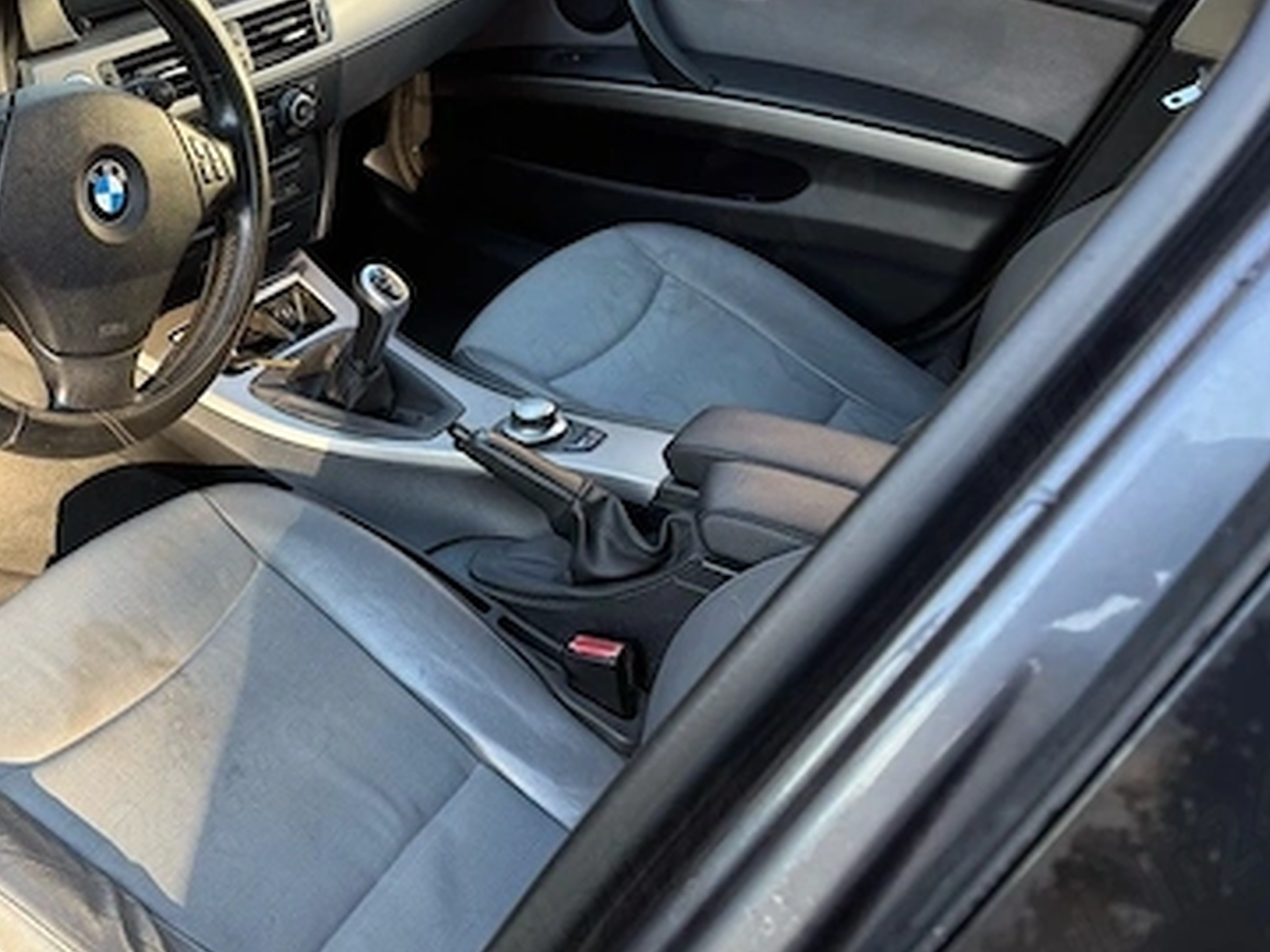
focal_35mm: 40
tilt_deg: -32.6
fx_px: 1468
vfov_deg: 35.7
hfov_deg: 44.4
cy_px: 335
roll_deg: -2.6
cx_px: 243
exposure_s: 1/240
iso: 160
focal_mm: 6.76
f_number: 1.78
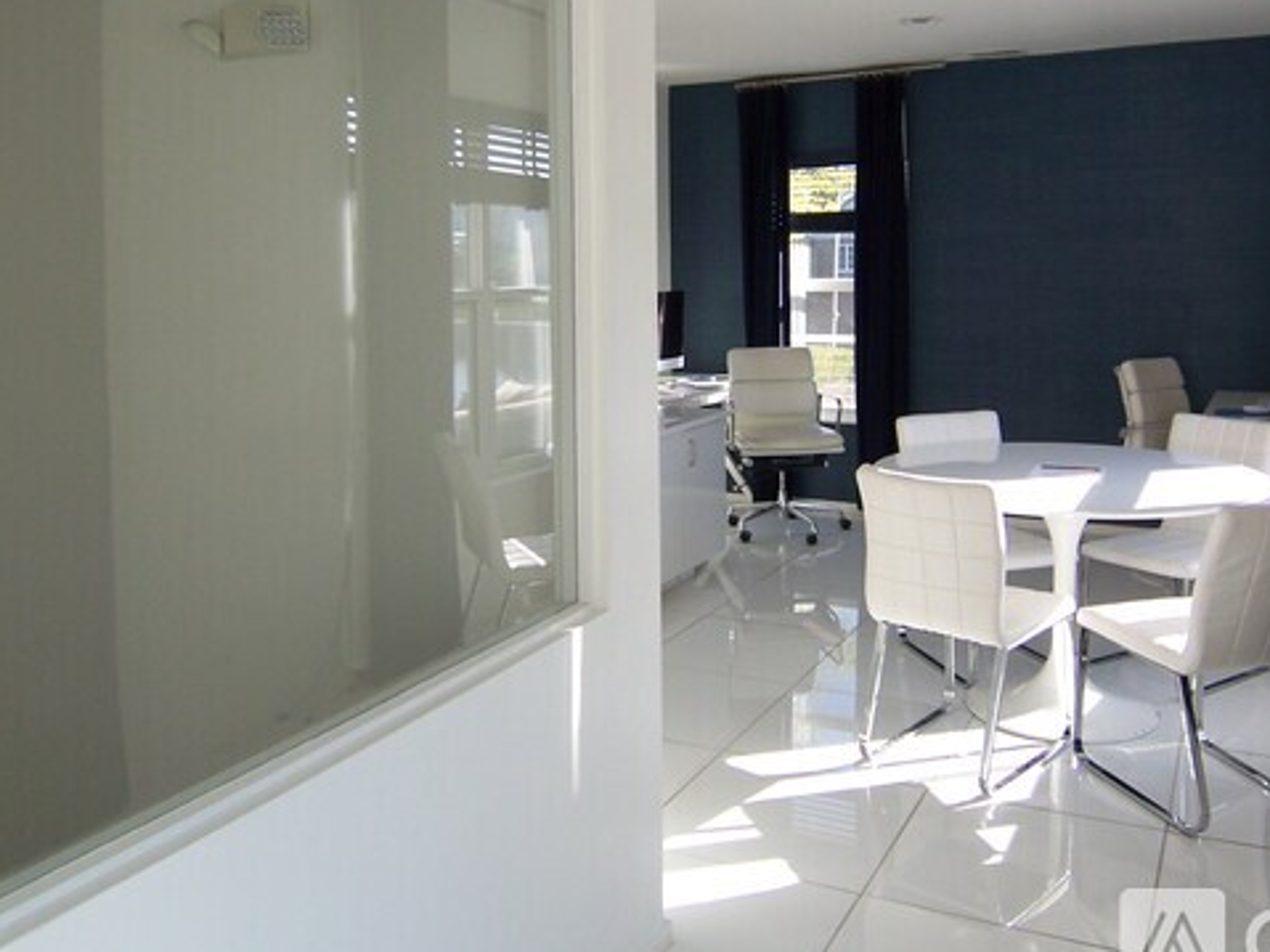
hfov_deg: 56.8
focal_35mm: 32
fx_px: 1174
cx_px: 664
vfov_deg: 43.6
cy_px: 331
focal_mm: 3.8
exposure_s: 1/125
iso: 64
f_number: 2.8
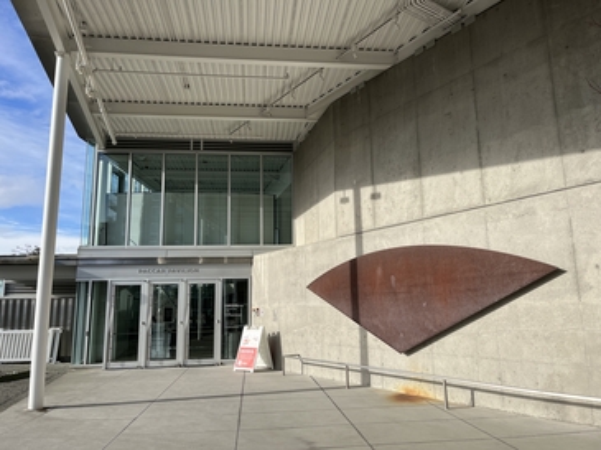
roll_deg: +1.7
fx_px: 451
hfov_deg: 67.4
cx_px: 300
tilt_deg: +10.2
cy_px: 225
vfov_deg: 53.0
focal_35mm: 26
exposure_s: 1/2463
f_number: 1.6
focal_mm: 5.1
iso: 50
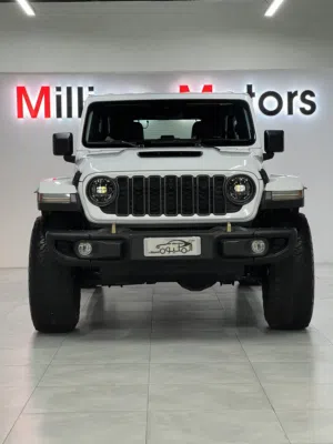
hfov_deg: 19.1
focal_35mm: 77
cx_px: 166
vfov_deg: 25.3
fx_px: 988
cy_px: 222
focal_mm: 9
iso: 400
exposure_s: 1/59
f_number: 2.8
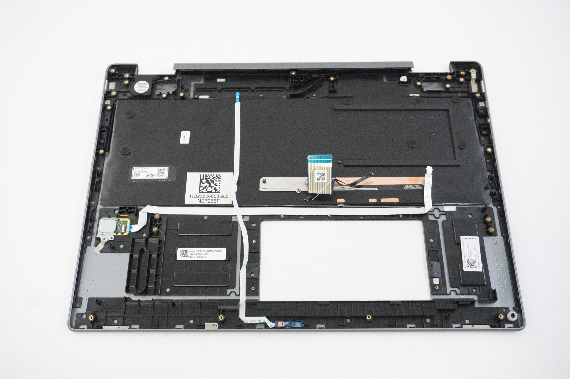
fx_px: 546
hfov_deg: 55.1
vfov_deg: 38.3
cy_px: 190
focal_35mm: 34
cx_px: 285
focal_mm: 23
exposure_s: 1/400
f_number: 5.6
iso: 10000
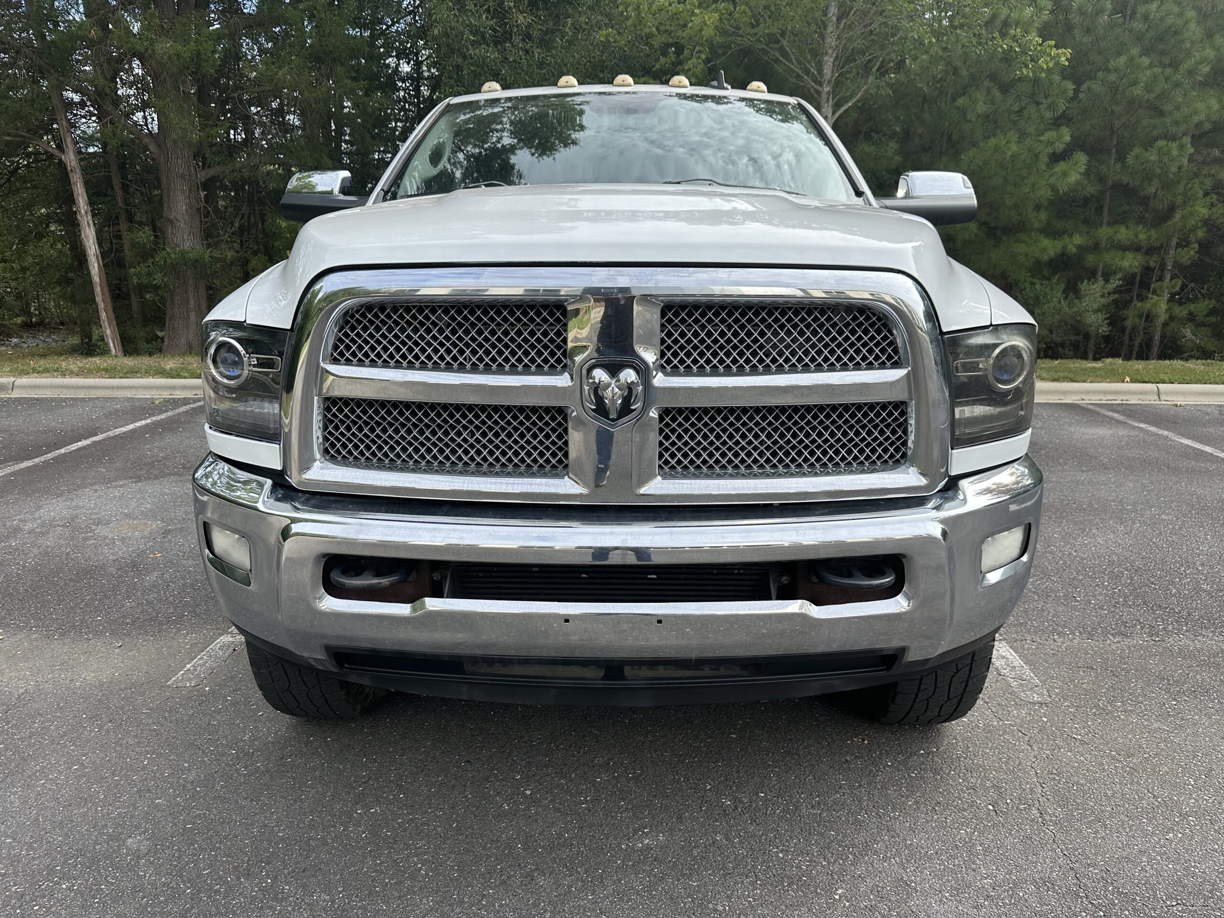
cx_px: 612
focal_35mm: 24
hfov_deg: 71.6
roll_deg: +0.3
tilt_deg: -12.8
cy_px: 459
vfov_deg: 56.8
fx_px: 849
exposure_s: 1/1517
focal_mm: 6.86
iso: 80
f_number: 1.78
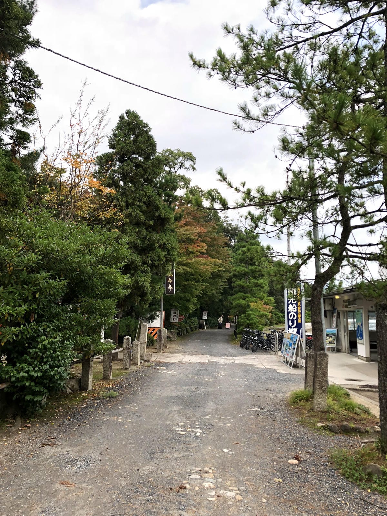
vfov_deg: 61.7
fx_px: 432
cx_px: 194
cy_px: 258
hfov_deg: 48.2
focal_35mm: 29
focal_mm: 3.99
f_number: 1.8
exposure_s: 1/331
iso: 20
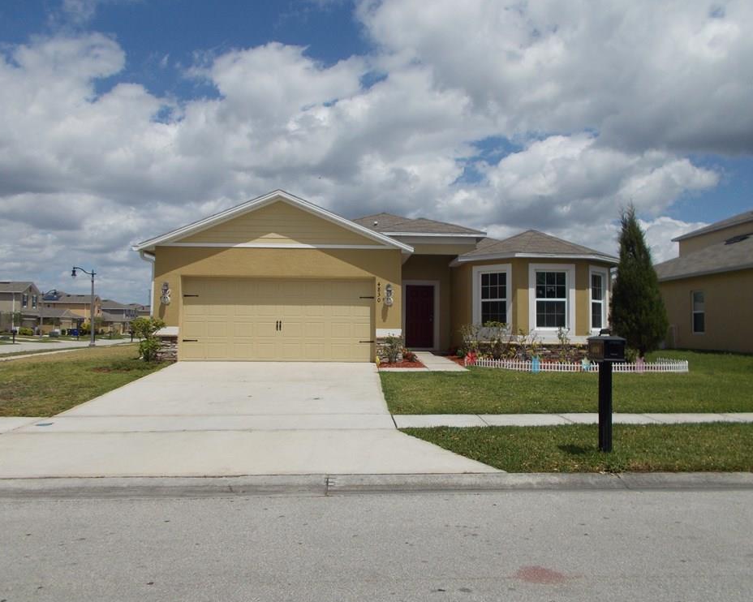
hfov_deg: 62.2
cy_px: 297
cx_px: 389
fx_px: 624
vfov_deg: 51.5
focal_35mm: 28
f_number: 8
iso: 80
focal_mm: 4.6
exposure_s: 1/400
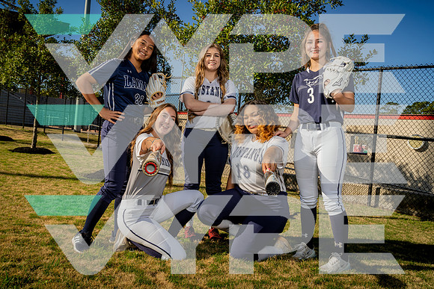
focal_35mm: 30
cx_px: 217
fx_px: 362
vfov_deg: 43.6
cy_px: 144
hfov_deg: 61.9
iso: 125
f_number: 10
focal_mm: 30
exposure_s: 1/250
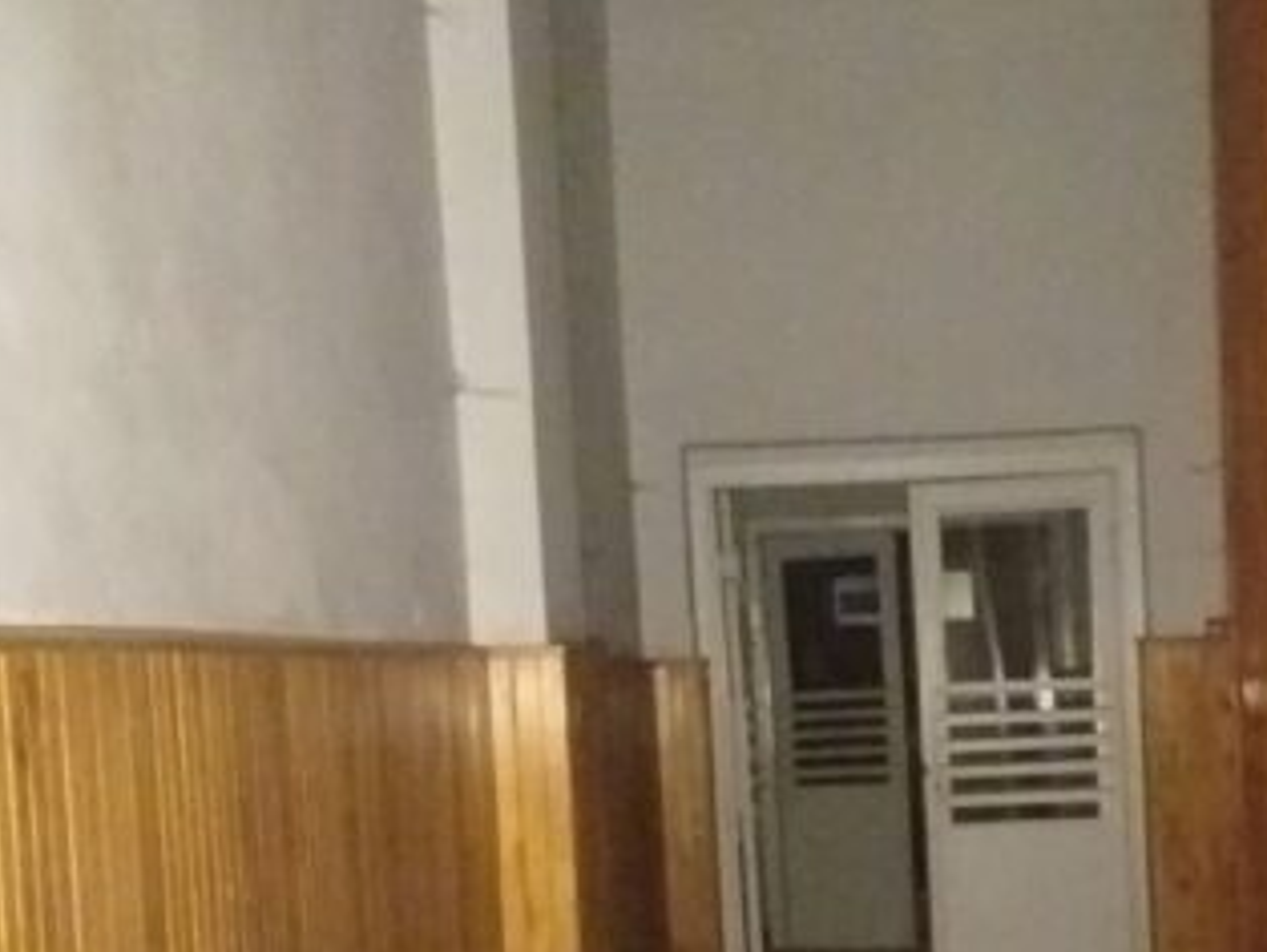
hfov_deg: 29.0
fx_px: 2418
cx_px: 936
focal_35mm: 66
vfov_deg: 21.8
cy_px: 835
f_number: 1.9
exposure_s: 1/17
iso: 1600
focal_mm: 3.6
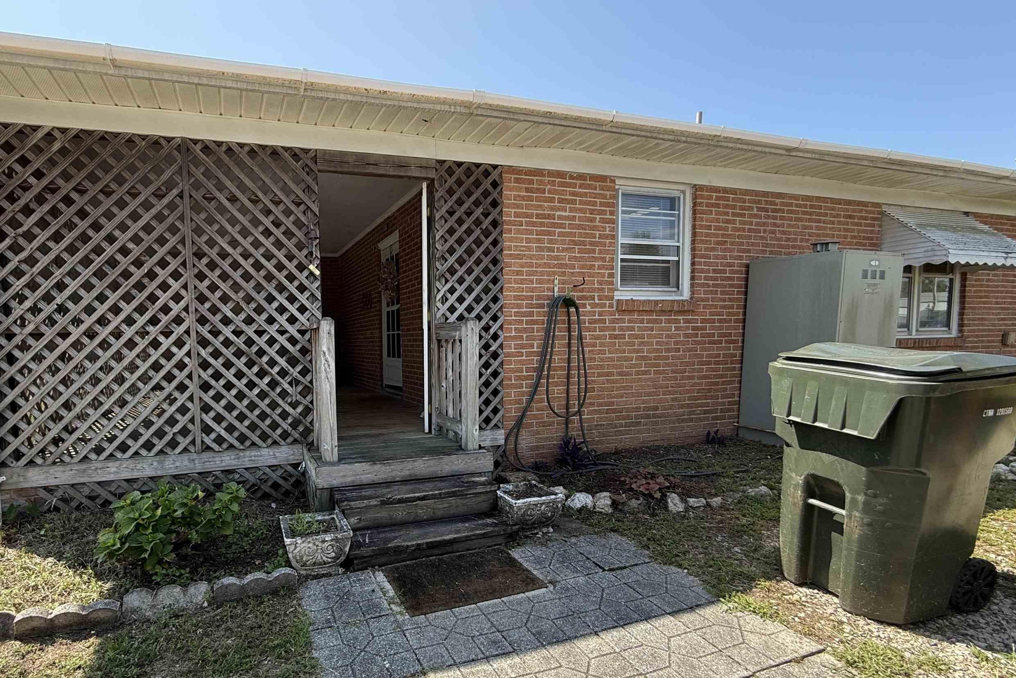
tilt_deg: -3.7
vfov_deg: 67.2
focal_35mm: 18
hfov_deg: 88.5
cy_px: 376
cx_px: 393
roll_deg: +1.4
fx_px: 508
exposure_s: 1/279
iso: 50
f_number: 2.2
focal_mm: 2.22
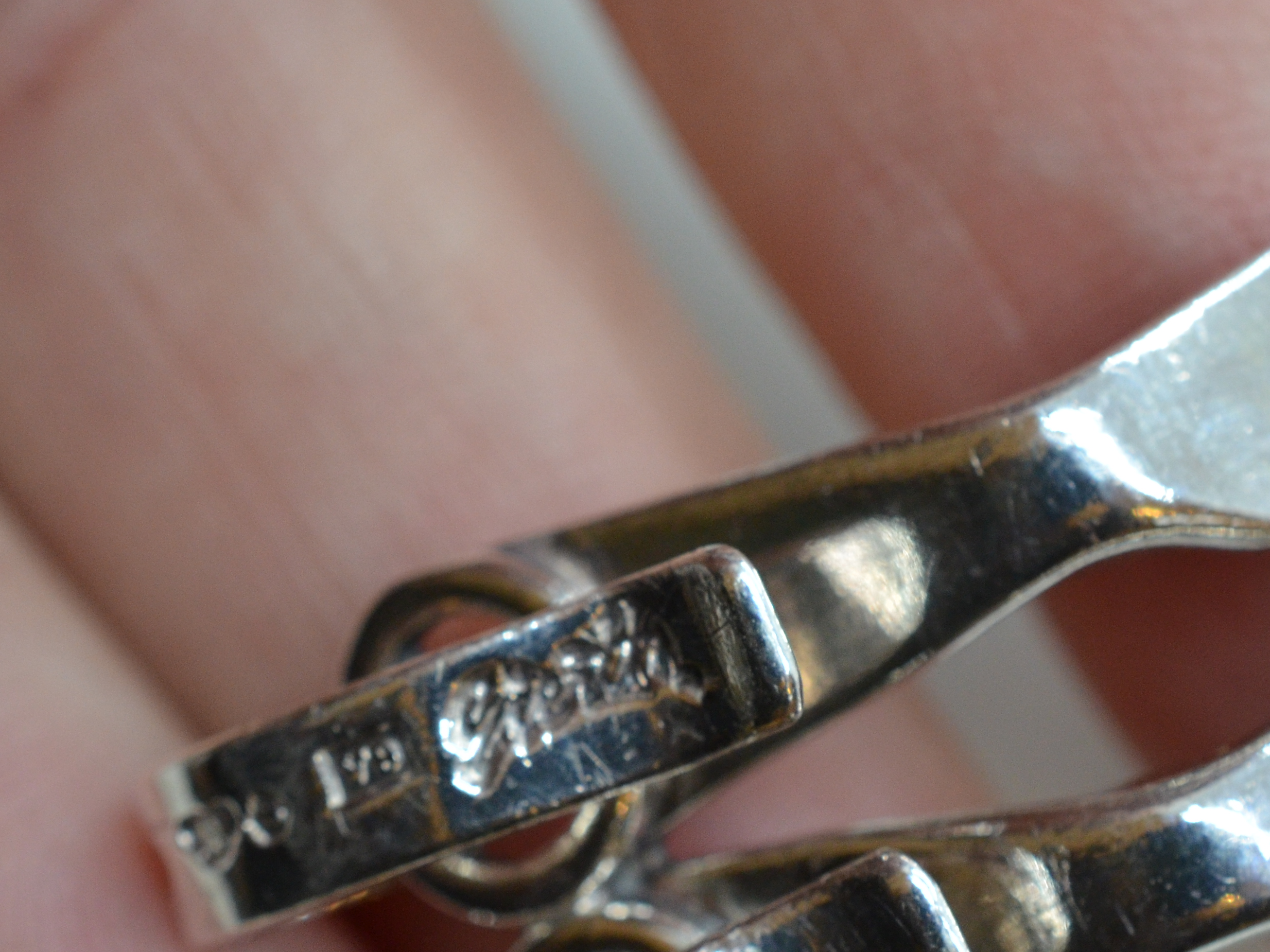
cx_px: 450
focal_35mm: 115
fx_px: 4219
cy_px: 768
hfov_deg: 17.1
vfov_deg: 12.8
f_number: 9
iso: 1000
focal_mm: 40
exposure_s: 1/125
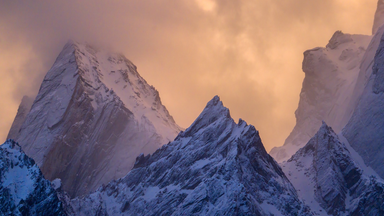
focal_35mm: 470
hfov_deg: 4.6
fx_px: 4786
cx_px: 212
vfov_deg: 2.6
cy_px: 127
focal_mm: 400
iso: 2000
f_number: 6.3
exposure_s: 1/2500
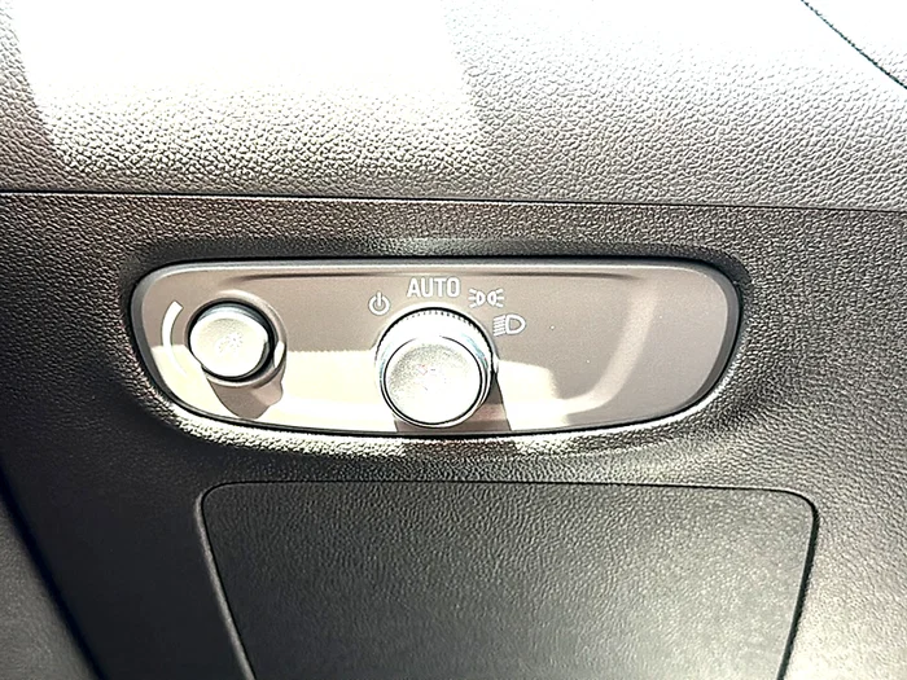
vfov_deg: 36.0
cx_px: 454
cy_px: 340
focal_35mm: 40
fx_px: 1048
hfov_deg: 46.8
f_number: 1.78
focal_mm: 6.86
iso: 100
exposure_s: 1/72
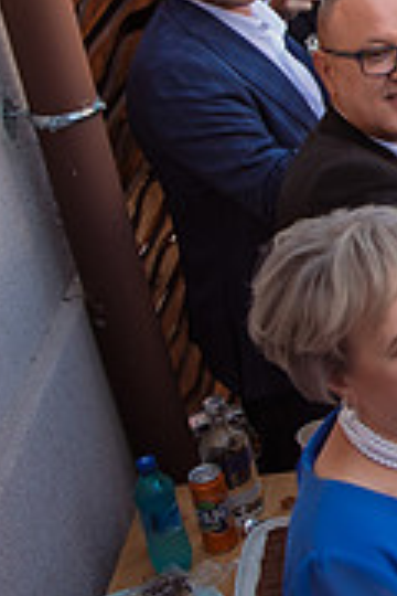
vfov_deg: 22.1
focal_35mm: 90
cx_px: 772
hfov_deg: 13.3
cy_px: 72
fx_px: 1489
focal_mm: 24
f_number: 2.8
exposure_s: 1/500
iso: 400
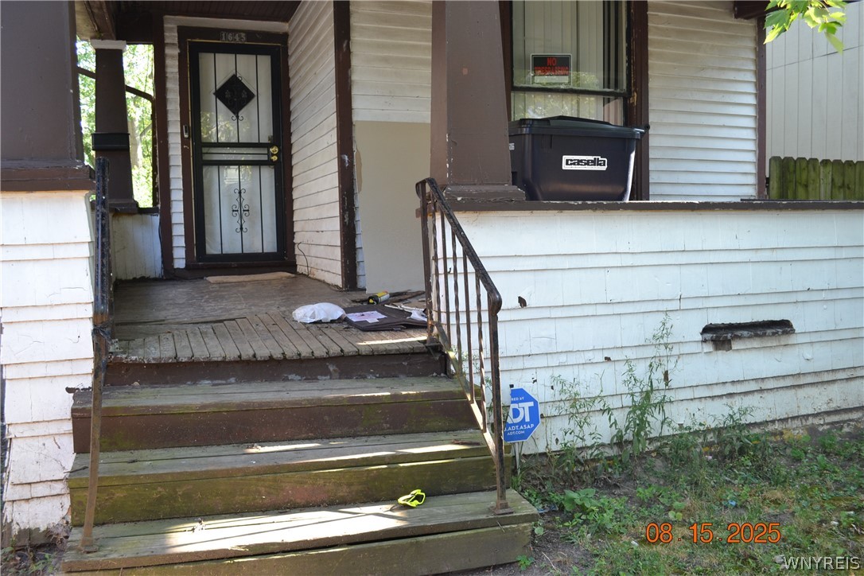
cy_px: 288
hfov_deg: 61.9
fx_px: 720
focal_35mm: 30
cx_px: 432
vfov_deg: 43.6
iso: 400
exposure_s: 1/100
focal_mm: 20
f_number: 5
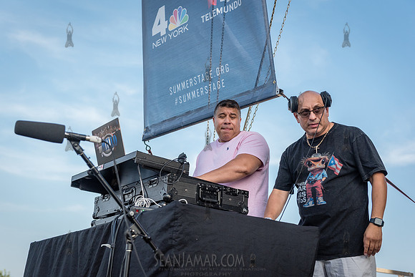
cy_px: 138
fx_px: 646
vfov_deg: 24.2
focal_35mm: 56
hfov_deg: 35.6
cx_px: 208
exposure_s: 1/2000
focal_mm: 56
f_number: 4
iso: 1000
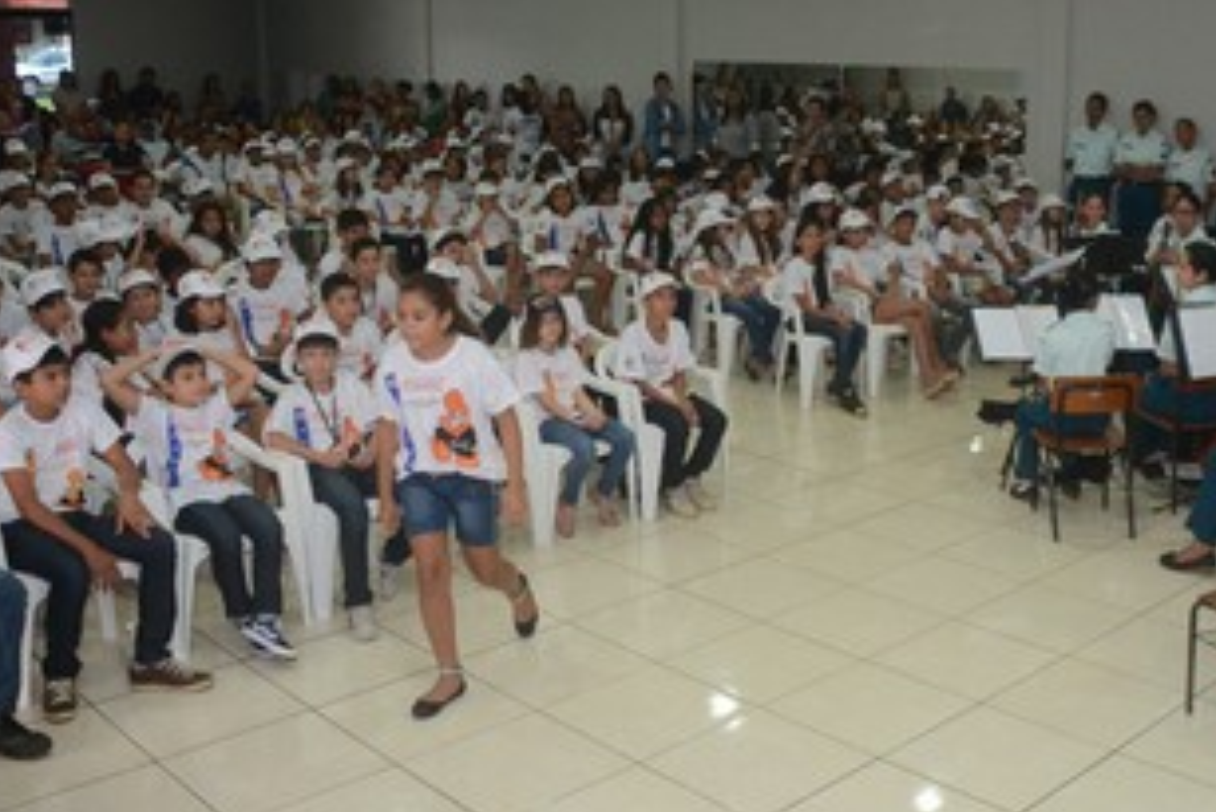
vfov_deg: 30.5
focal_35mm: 44
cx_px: 879
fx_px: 1487
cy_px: 337
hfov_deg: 43.4
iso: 1600
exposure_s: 1/125
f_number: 3.5
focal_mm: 20
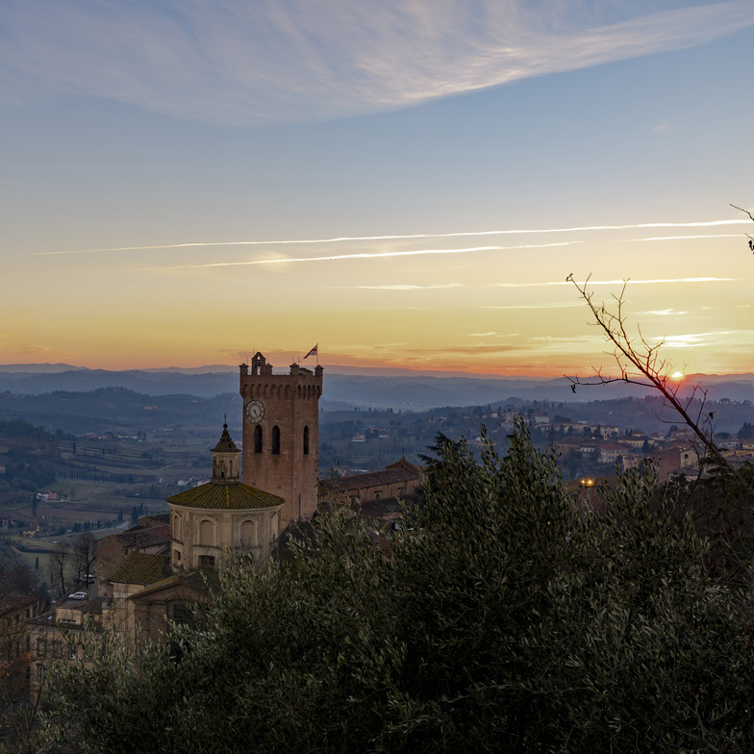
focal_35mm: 39
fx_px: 961
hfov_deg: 42.0
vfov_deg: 42.8
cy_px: 384
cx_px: 223
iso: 100
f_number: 9
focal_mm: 30
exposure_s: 1/13
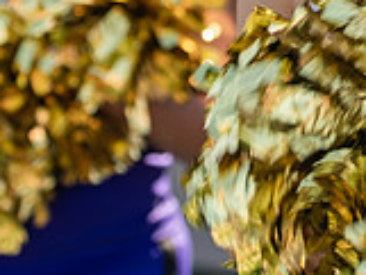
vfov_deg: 6.1
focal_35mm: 242
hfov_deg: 8.1
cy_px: -153
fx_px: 2561
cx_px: 352
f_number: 3.5
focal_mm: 70
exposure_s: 1/500
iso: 100
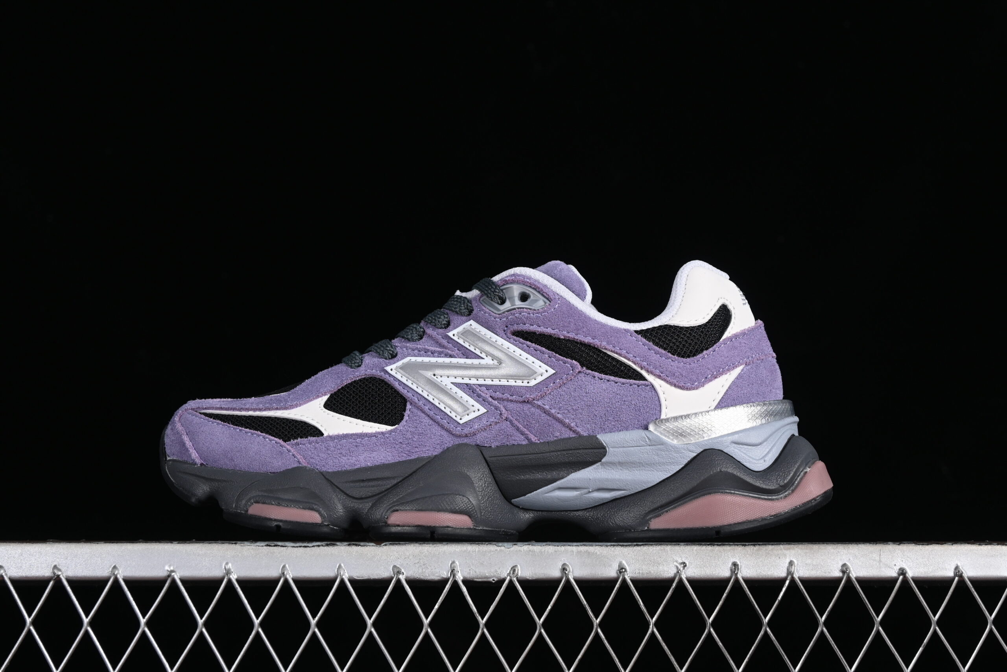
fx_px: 2098
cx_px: 504
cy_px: 336
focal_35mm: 75
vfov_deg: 18.2
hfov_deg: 27.0
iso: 160
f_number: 7.1
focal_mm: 50
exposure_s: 1/80
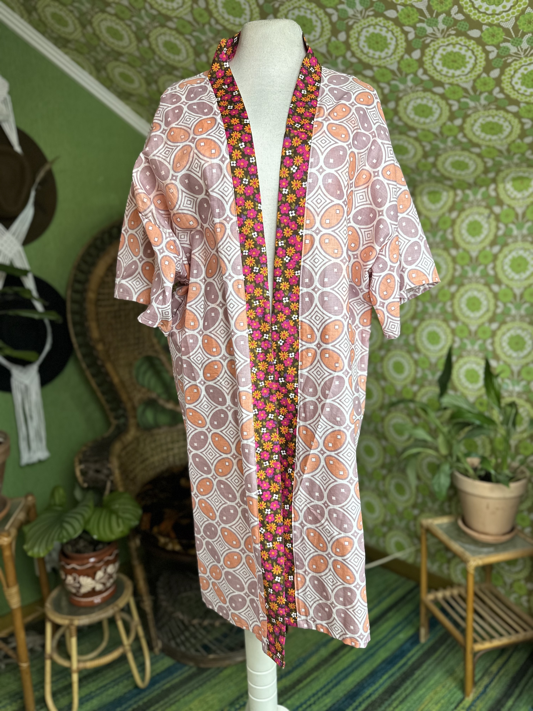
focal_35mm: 24
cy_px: 356
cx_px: 266
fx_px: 493
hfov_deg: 56.8
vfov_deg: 71.6
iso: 160
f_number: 1.78
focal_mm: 6.86
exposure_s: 1/100
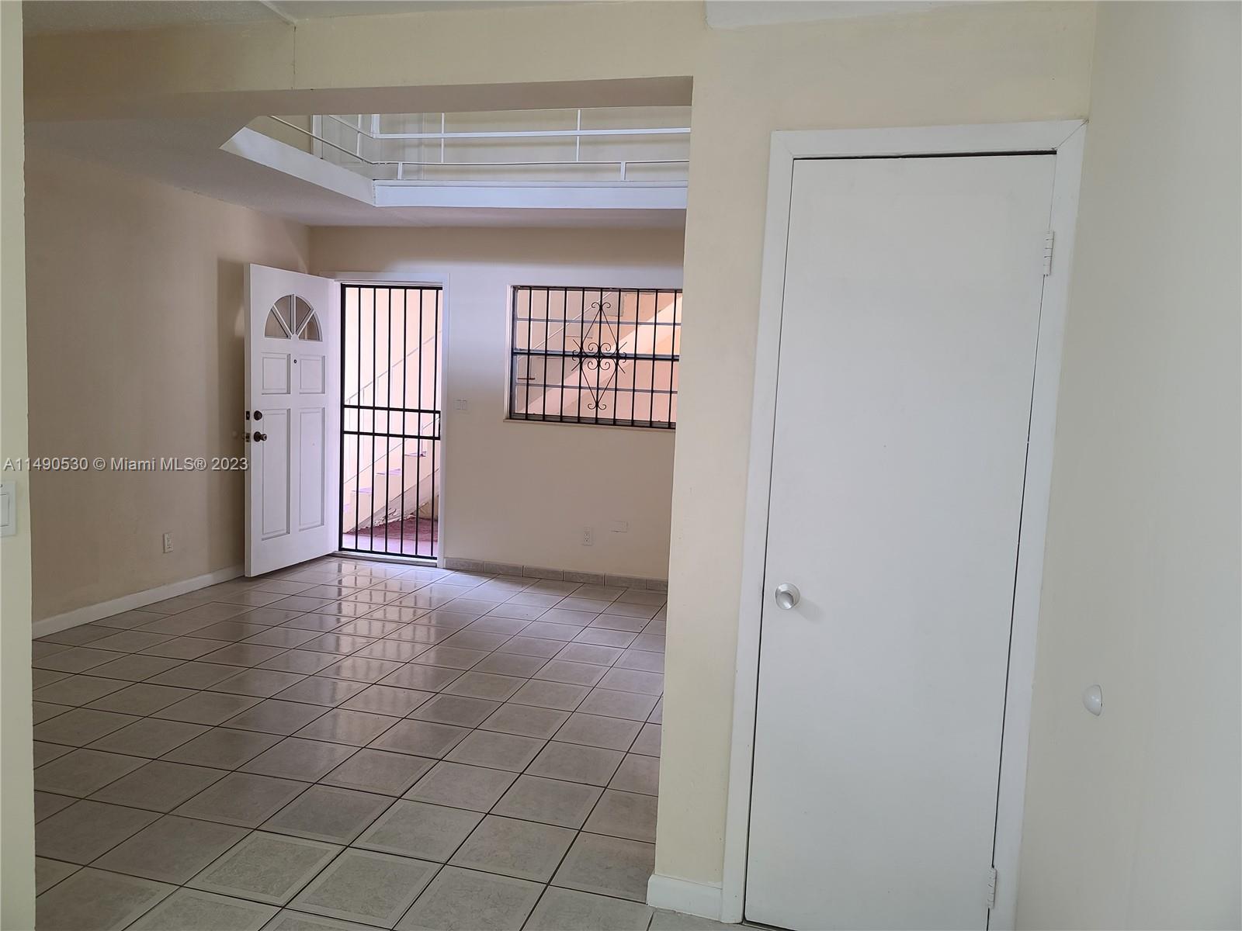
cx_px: 621
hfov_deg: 69.4
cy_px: 466
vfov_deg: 54.9
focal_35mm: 25
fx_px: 897
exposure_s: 1/60
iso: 125
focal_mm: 7
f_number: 1.8
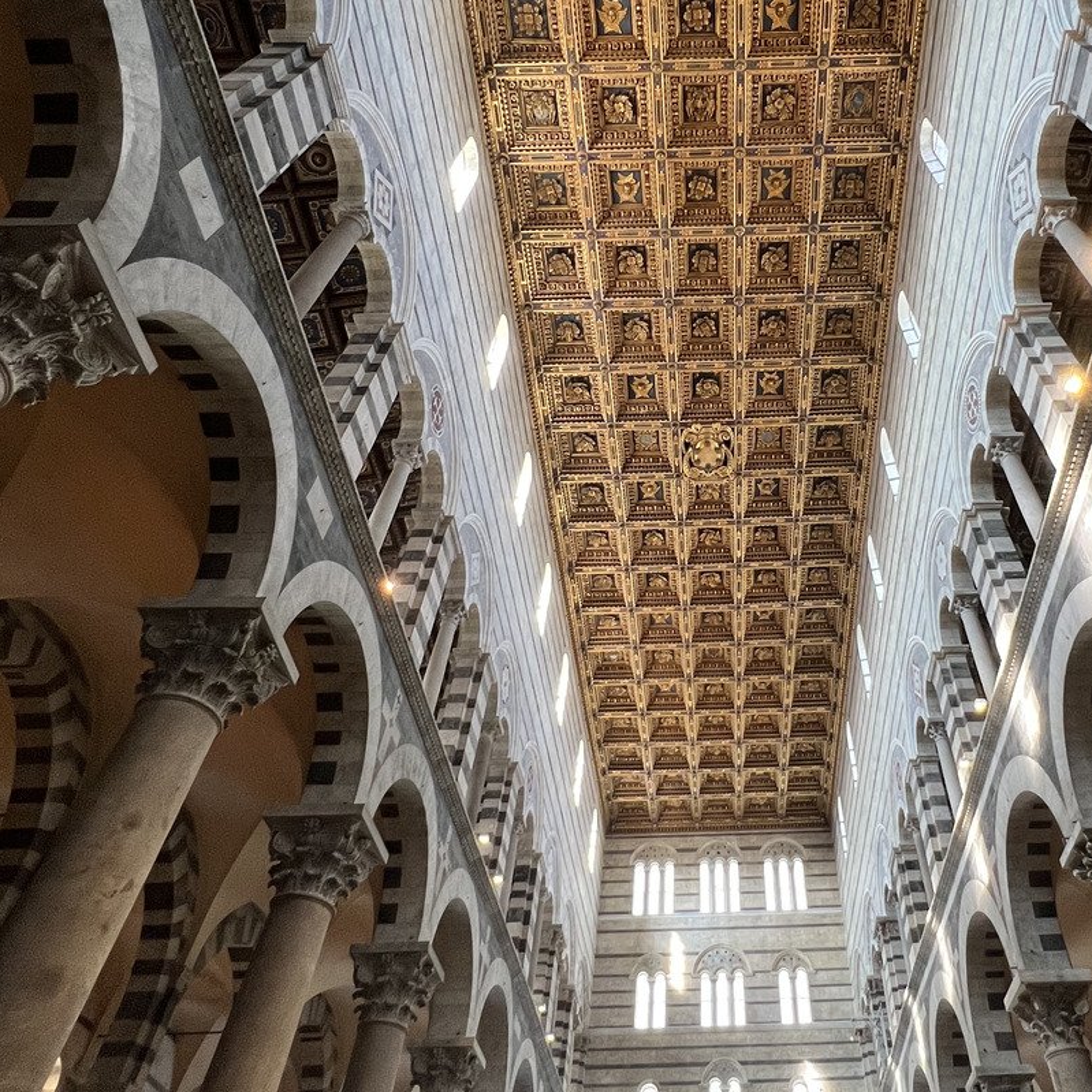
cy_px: 480
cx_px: 708
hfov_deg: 65.8
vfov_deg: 67.0
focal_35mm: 23
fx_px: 821
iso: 250
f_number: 1.8
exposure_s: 1/81
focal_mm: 1.57
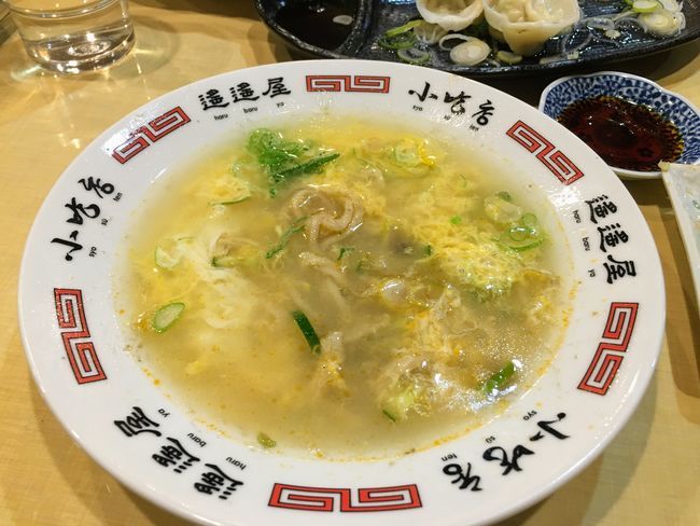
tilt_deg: -49.0
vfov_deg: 48.3
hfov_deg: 61.6
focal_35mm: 29
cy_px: 263
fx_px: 587
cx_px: 350
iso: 32
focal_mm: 4.15
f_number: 2.2
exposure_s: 1/15
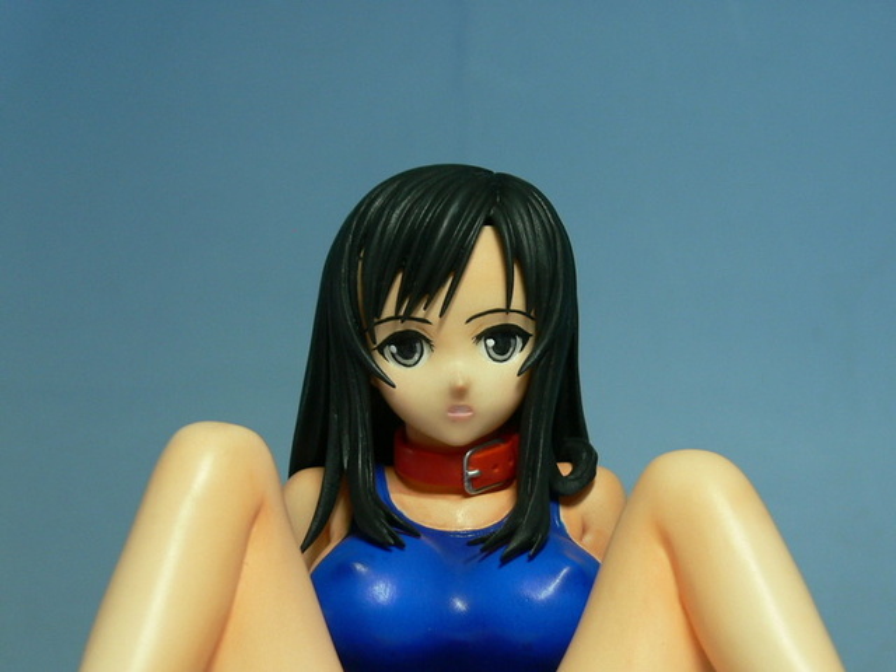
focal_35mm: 133
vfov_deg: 11.1
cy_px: 336
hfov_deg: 14.8
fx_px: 3443
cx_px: 448
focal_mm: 17.8
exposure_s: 1/50
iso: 80
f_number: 3.2
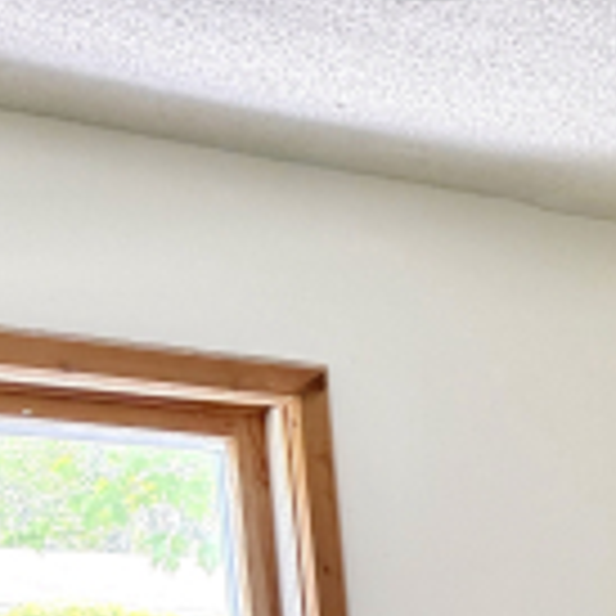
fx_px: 2074
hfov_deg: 13.7
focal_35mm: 103
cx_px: 1333
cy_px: 1093
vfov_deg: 14.8
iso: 200
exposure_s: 1/64
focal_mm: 6.76
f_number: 1.78
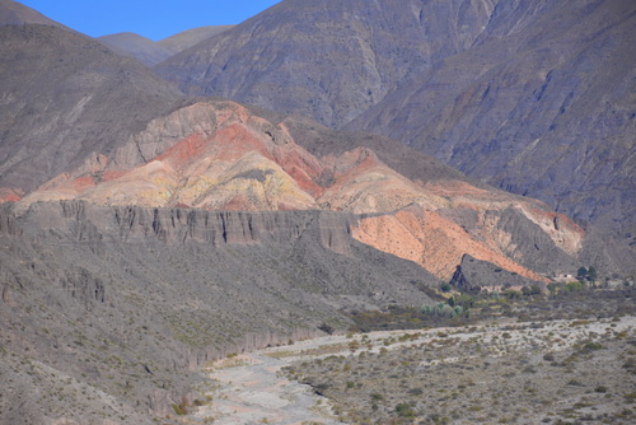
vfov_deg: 8.1
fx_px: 3005
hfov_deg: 12.1
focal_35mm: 170
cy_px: 212
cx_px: 318
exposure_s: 1/800
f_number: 6.3
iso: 200
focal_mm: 170
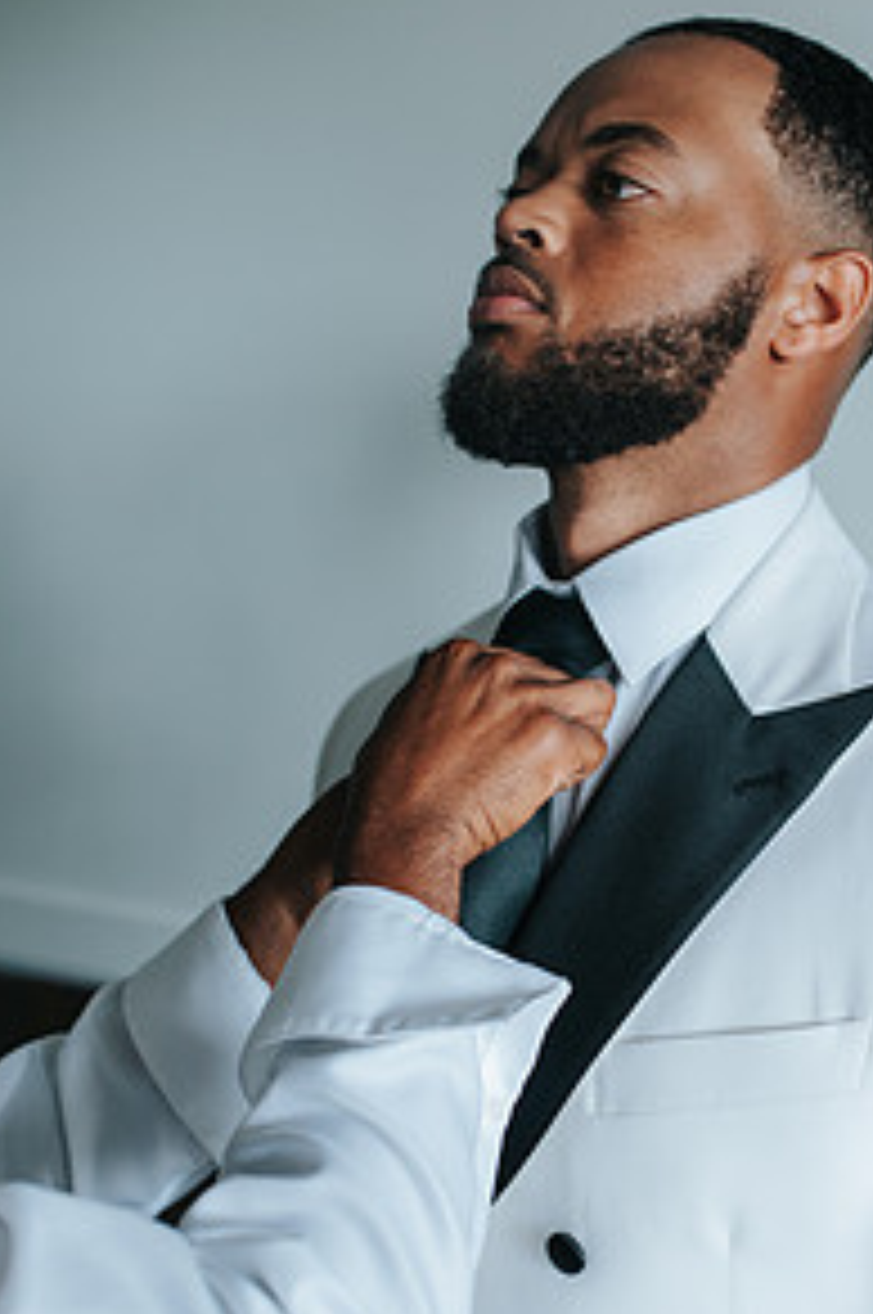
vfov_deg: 36.7
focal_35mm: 54
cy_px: 806
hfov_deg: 24.9
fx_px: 1969
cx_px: 538
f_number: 2.8
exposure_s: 1/250
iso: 500
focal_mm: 35
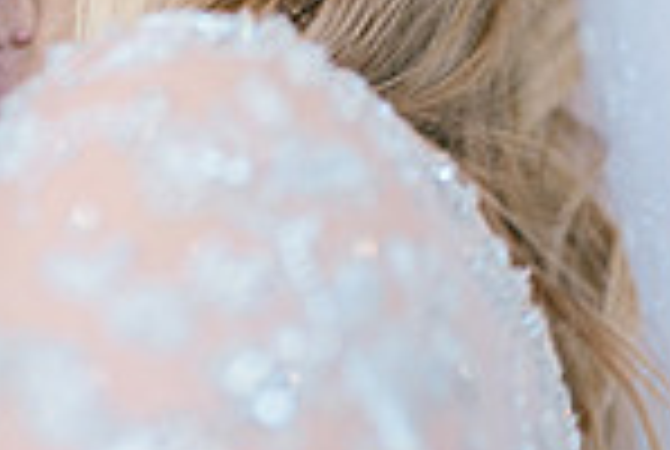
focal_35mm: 136
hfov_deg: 14.8
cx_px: 27
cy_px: -160
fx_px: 2536
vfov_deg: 9.9
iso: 64
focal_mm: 35
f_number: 1.2
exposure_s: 1/125
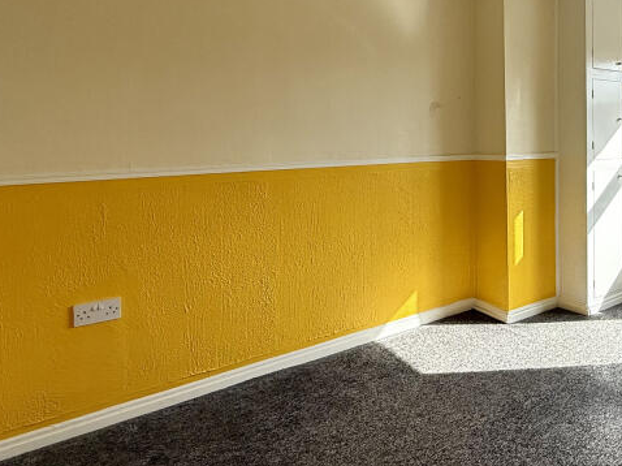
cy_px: 141
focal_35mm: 30
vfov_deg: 45.7
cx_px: 544
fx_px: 539
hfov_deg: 53.5
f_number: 2.2
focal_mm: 2.22
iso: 64
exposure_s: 1/625
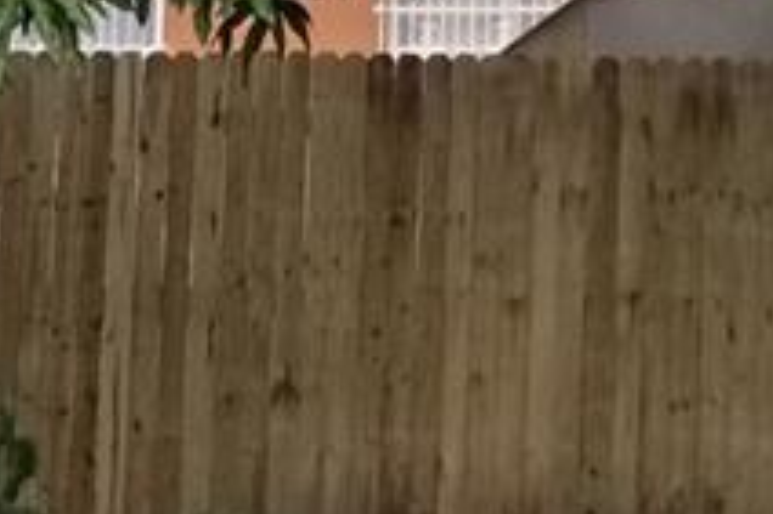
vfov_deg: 8.0
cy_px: -897
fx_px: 3283
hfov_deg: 13.2
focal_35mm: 153
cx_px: 784
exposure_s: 1/528
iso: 50
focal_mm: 4.3
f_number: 1.7
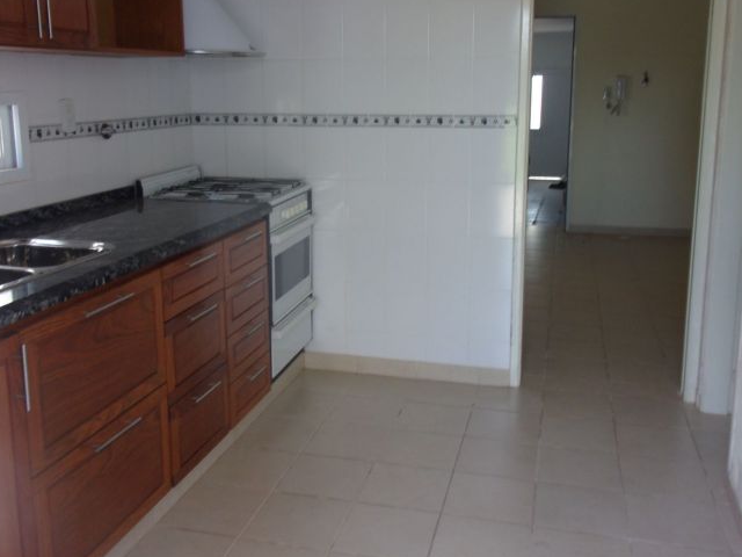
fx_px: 750
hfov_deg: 52.6
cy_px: 223
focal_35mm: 35
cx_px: 362
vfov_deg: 40.5
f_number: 3.9
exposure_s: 1/34
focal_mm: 5.1
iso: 81
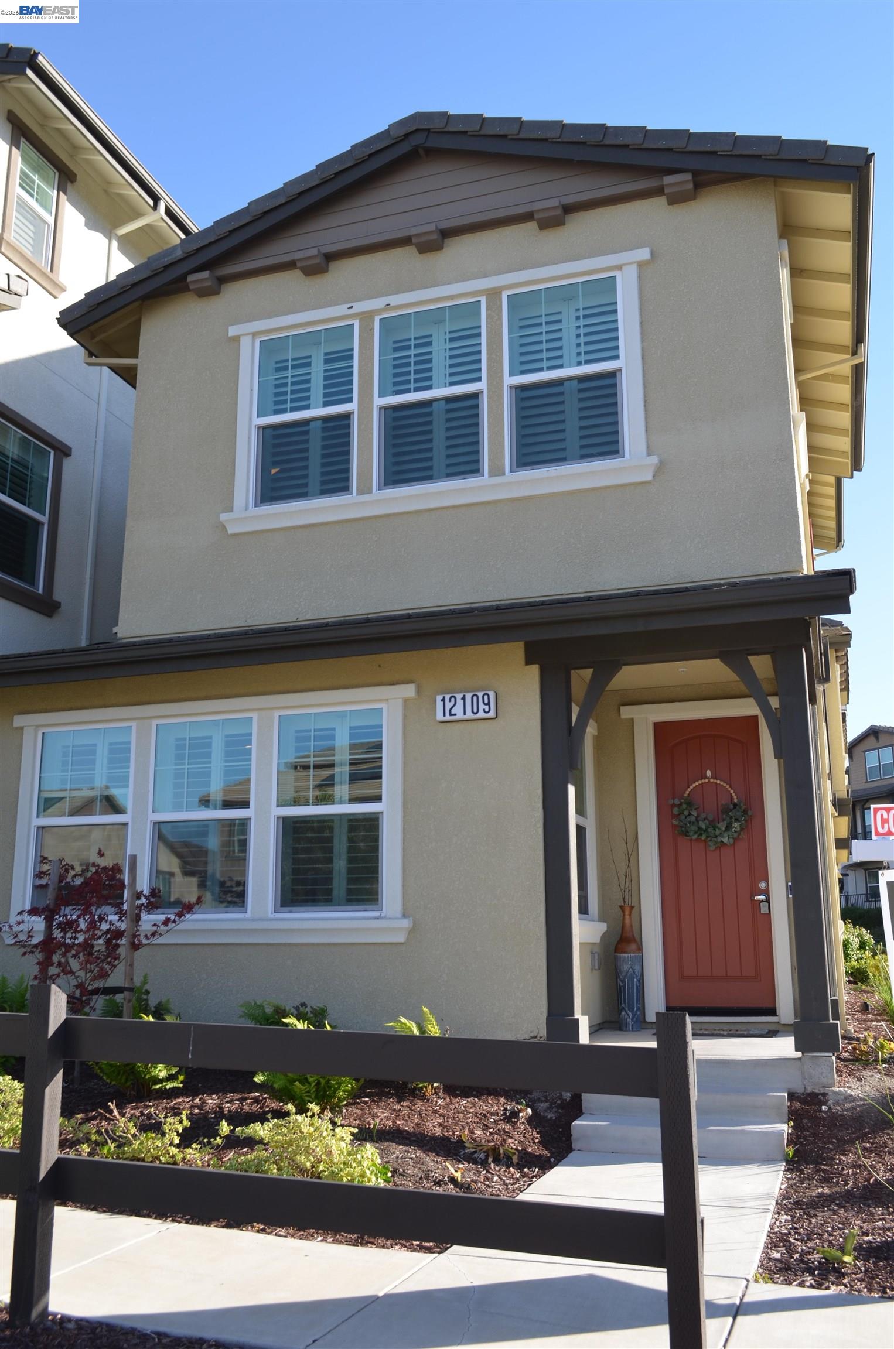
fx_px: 1122
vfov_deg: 62.0
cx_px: 447
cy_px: 674
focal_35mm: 30
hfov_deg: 43.4
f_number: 8
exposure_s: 1/250
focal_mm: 20
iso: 200
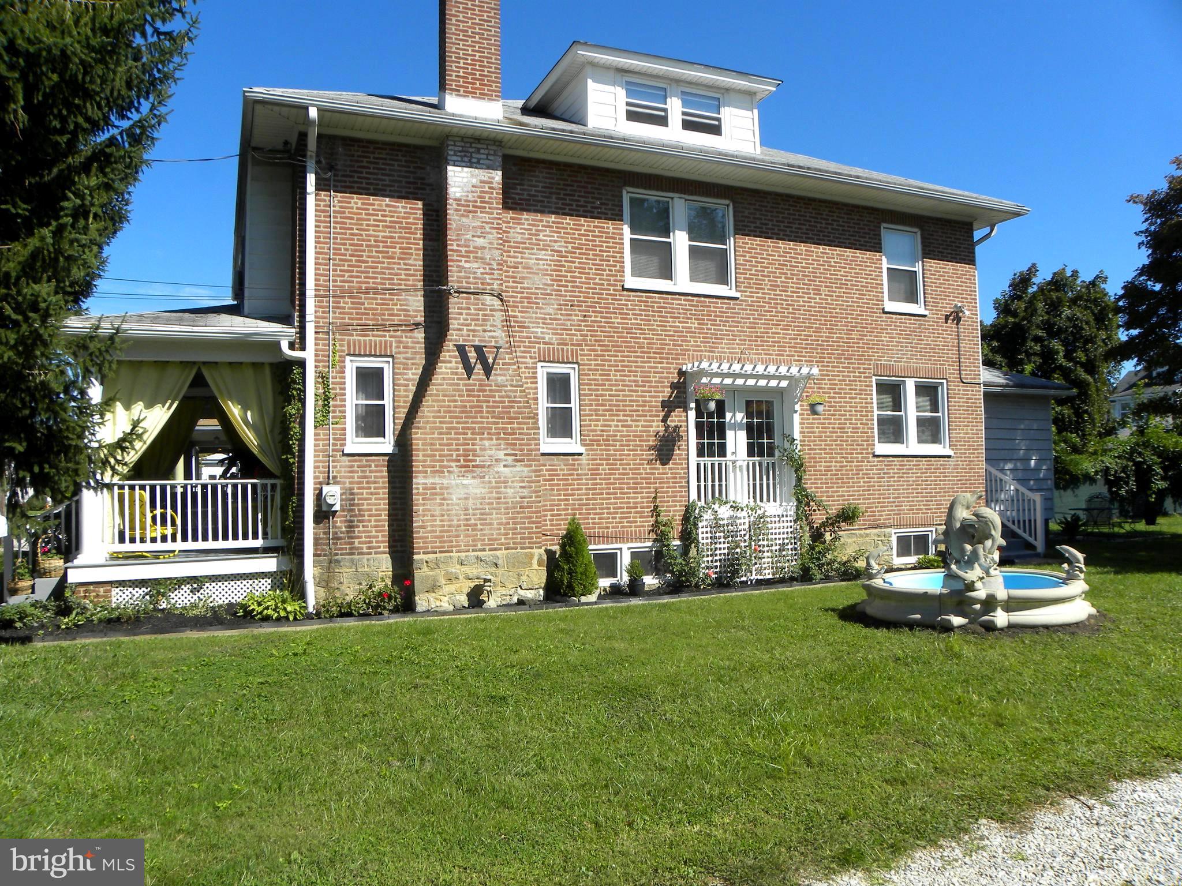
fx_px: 888
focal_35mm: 26
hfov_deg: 67.3
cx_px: 591
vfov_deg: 53.1
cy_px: 443
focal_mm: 4.6
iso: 64
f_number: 5.6
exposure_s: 1/290
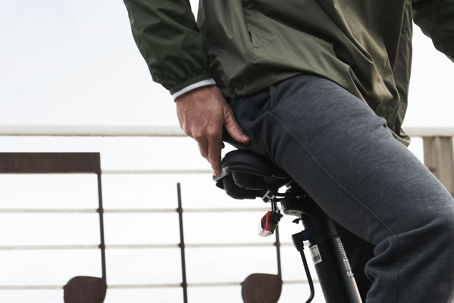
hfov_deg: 5.7
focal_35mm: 358
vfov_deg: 3.8
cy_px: 5
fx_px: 4514
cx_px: 56
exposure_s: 1/320
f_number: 5
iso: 500
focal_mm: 62
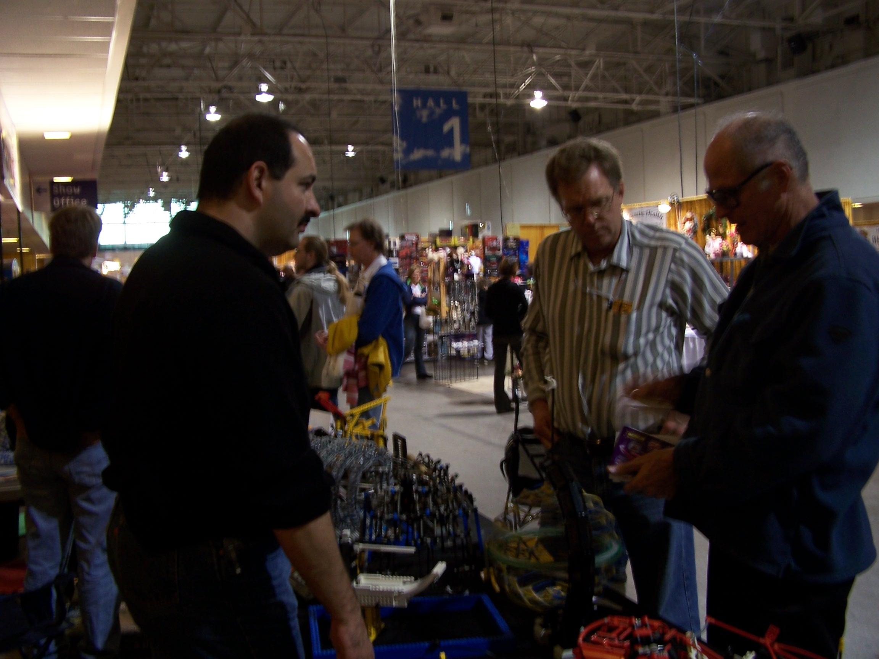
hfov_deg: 49.0
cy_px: 330
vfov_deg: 37.7
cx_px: 440
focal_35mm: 38
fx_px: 965
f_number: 2.8
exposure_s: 1/8
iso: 80
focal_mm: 6.3
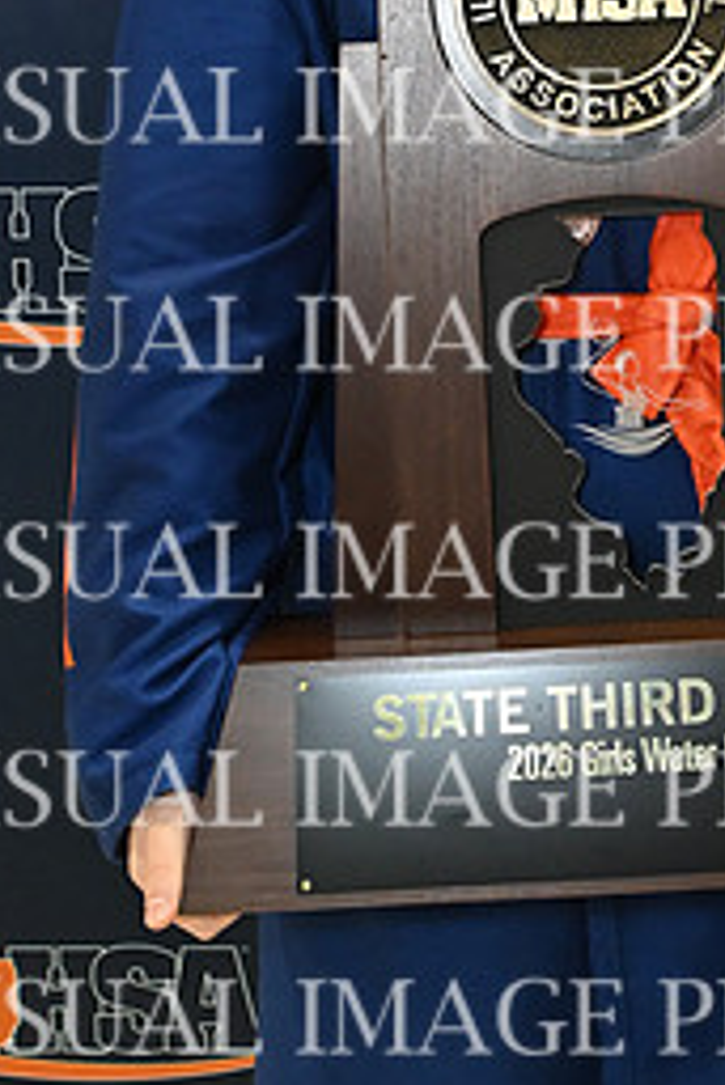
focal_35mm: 68
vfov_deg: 27.8
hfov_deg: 19.7
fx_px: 2051
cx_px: 630
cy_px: -8
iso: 2000
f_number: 8
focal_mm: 20
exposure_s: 1/125
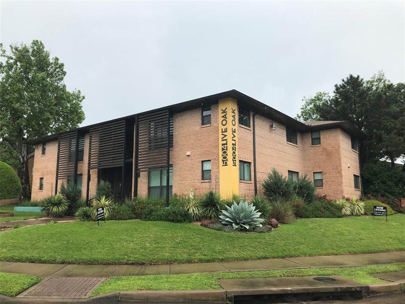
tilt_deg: +9.9
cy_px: 152
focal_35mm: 28
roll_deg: -0.9
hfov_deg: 63.4
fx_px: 328
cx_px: 202
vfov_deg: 49.7
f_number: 1.8
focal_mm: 3.99
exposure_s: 1/1597
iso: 20
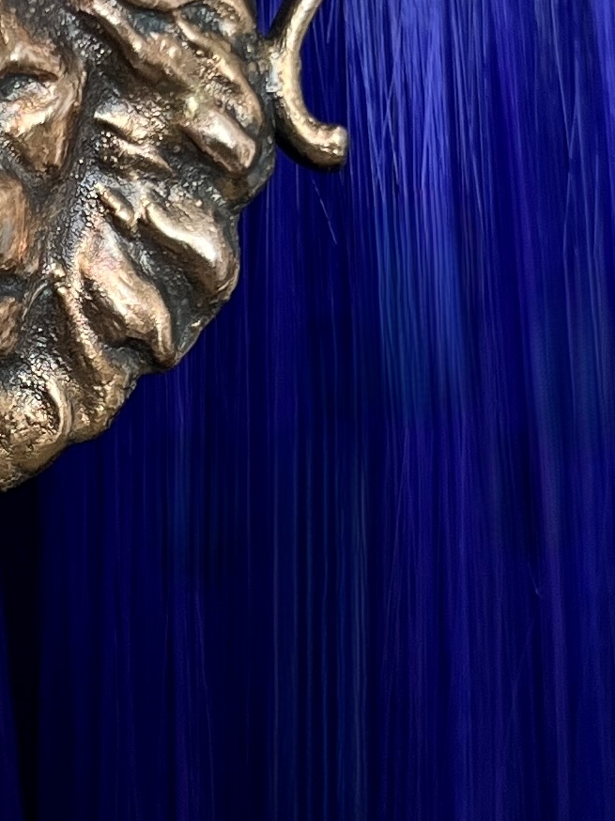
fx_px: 2844
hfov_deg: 12.1
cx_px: -68
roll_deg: +0.5
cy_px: 232
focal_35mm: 120
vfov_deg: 16.4
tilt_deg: -14.5
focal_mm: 5.7
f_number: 1.5
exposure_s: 1/50
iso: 80
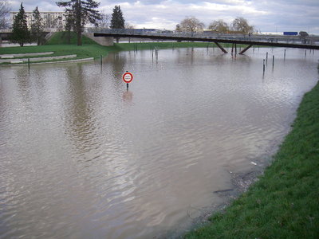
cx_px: 160
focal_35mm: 38
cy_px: 120
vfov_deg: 37.7
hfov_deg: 49.0
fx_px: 350
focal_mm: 6.3
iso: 64
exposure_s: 1/100
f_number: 3.3
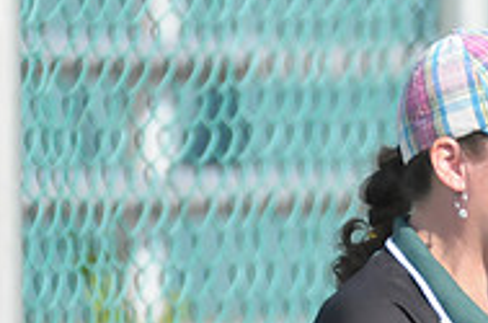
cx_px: 434
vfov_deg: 0.7
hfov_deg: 1.1
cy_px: 477
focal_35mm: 1845
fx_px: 24947
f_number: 4
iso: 1600
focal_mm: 400
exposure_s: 1/6400
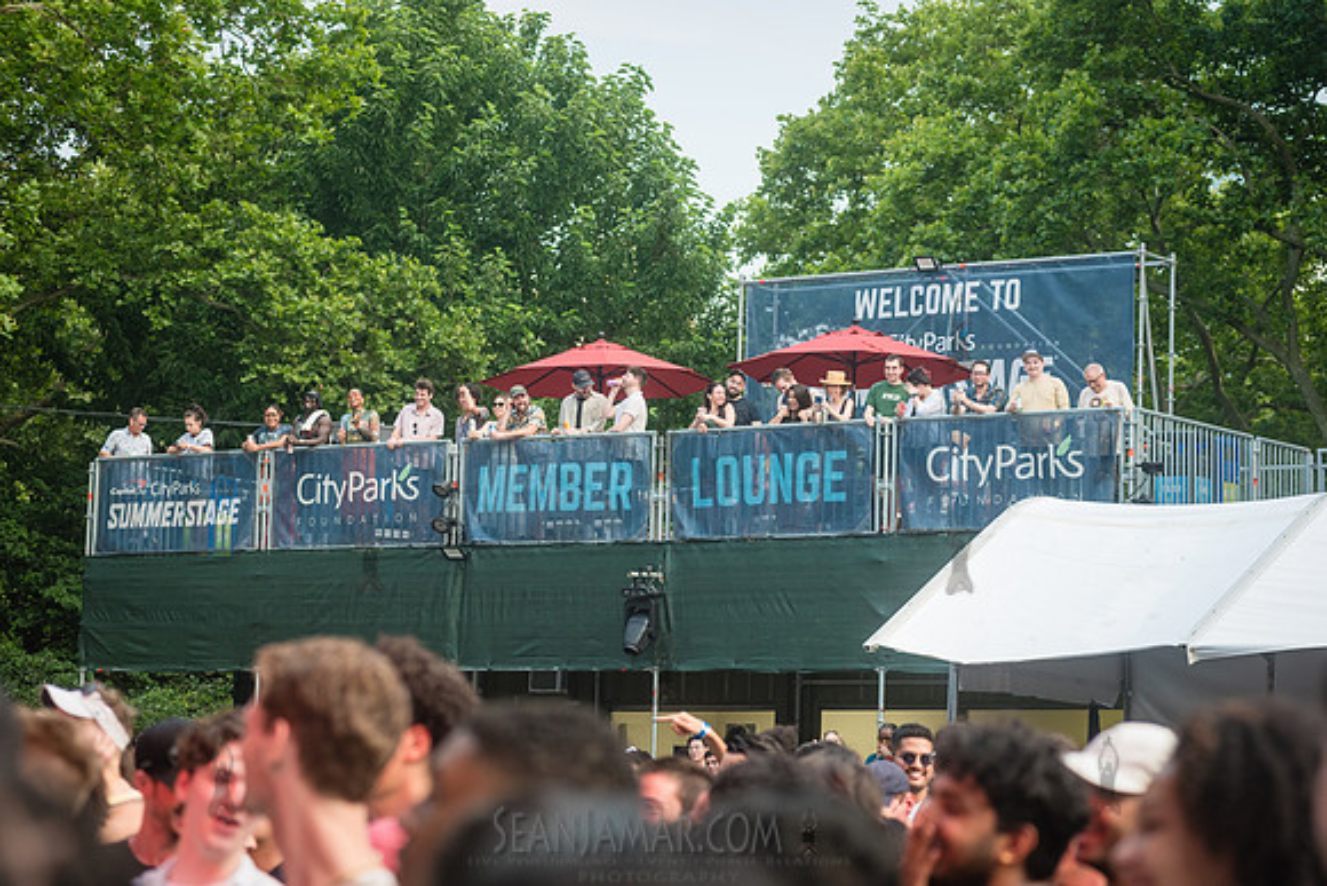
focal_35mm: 92
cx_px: 664
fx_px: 3392
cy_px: 443
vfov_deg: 14.9
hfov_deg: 22.1
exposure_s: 1/320
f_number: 4
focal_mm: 92
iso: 1000
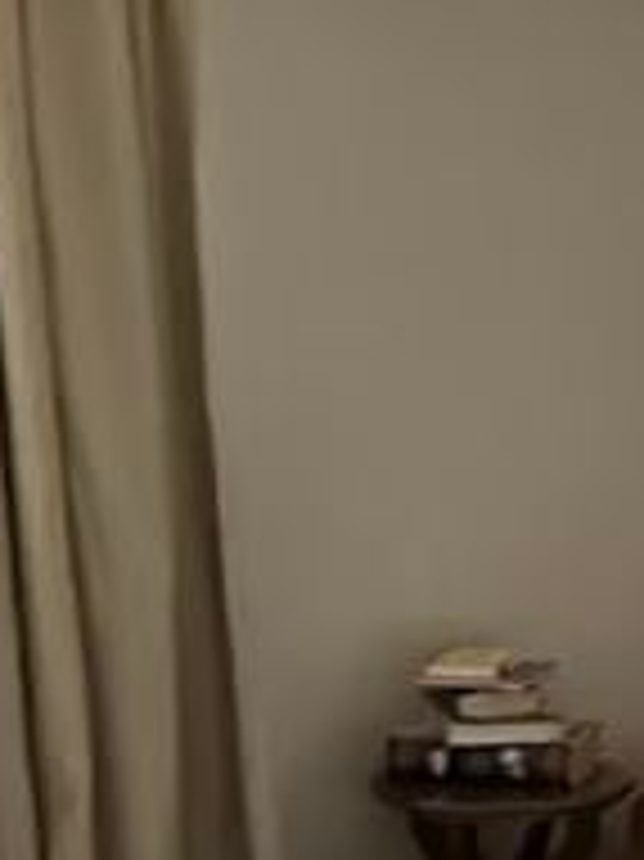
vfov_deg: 21.7
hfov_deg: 13.6
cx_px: 1387
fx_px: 2185
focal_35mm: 88
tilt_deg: -10.8
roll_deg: -2.3
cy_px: 792
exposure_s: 1/60
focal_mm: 2.22
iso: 640
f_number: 2.2
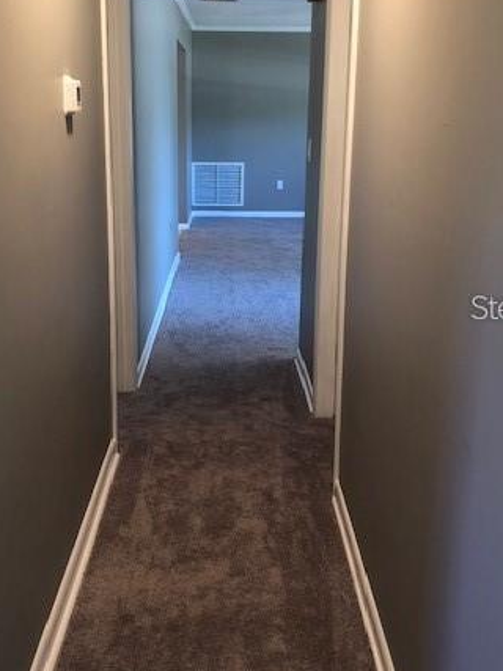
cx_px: 242
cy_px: 306
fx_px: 814
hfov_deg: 34.3
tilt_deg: -13.7
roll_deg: -0.4
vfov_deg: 44.8
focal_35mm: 42
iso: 40
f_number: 1.8
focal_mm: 4
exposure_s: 1/12
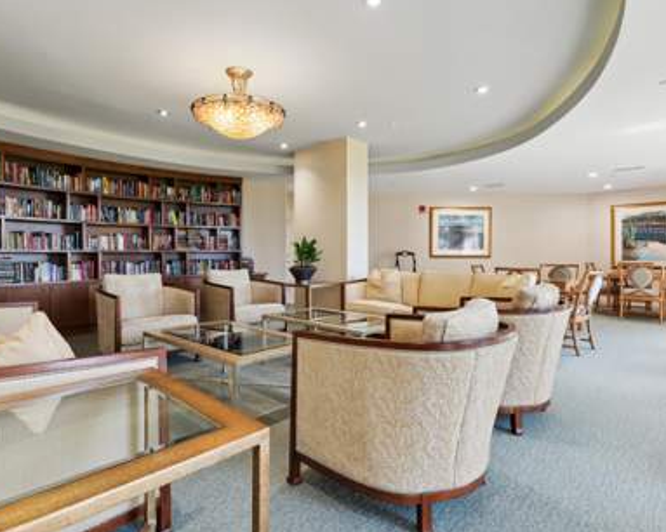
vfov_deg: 68.0
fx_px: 394
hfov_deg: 80.3
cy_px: 260
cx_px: 311
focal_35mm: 20
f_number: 8
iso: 100
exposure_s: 1/10
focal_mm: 17
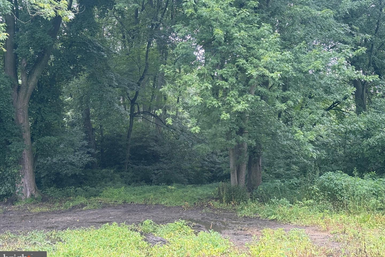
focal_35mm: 50
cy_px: 122
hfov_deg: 39.6
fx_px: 535
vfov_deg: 27.0
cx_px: 192
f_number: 1.78
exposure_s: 1/121
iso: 80
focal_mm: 6.76
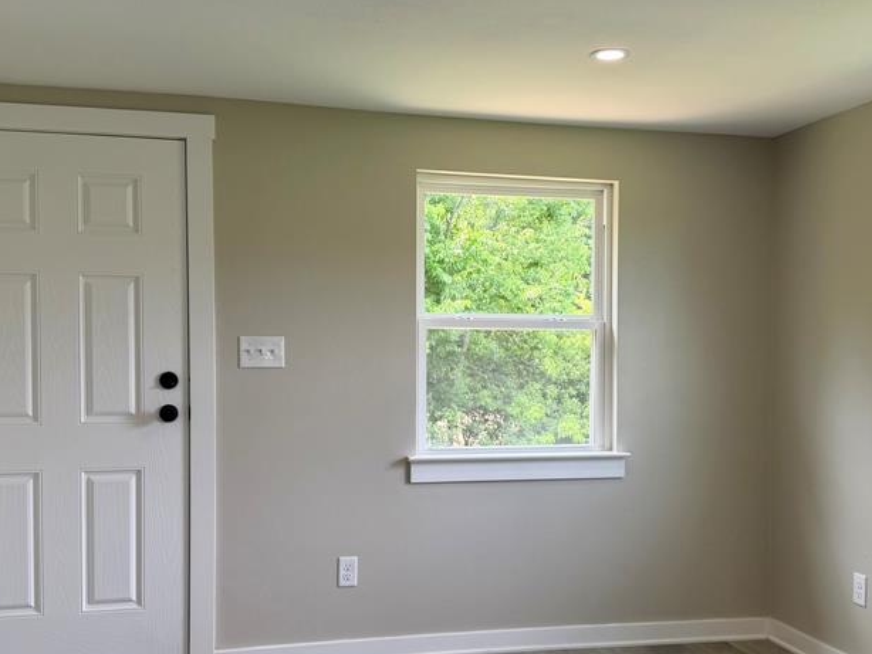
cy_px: 382
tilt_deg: -2.0
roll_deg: -0.4
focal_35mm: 40
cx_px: 476
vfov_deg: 35.9
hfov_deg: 46.7
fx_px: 1008
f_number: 1.78
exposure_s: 1/140
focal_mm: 6.76
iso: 50
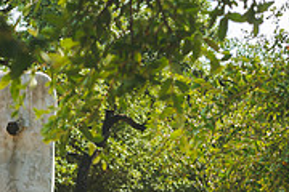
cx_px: -77
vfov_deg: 9.2
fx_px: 1180
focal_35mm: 147
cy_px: 254
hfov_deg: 13.5
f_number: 3.5
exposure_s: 1/1250
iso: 320
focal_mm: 45
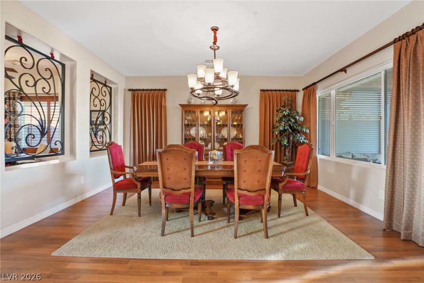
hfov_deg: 96.7
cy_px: 142
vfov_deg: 73.8
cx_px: 212
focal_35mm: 16
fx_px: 188
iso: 640
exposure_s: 1/2
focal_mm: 16
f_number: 9
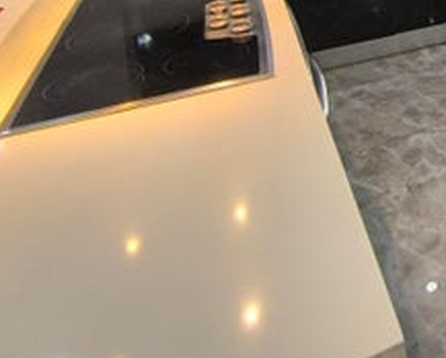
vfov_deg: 27.7
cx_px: 551
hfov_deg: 32.4
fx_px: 608
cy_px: -99
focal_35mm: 46
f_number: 2.2
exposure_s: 1/50
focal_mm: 1.65
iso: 200
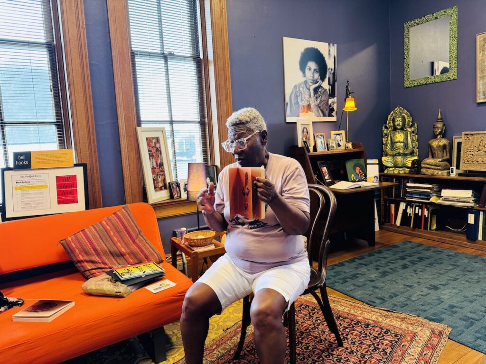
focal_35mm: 24
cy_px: 182
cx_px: 243
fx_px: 337
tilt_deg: -6.0
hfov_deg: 71.6
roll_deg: +2.7
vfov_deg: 56.8
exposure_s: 1/60
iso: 160
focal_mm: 6.76
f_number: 1.78
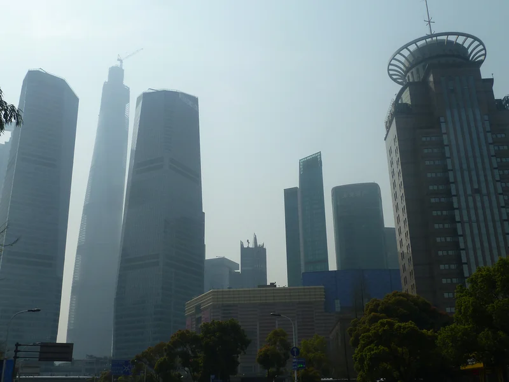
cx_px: 254
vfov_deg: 38.7
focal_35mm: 37
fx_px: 544
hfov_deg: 50.1
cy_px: 191
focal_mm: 6.1
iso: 80
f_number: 5.6
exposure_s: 1/1000
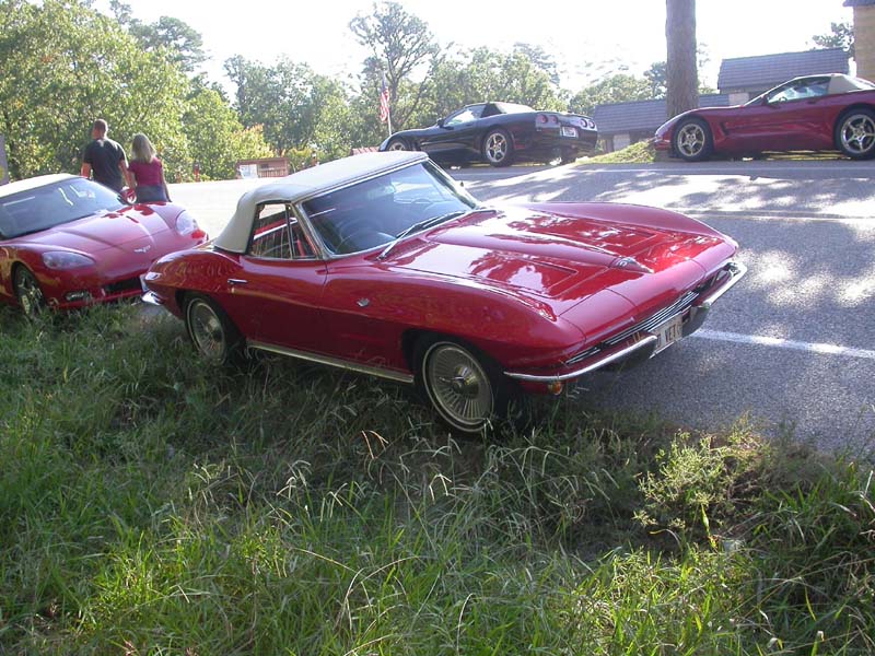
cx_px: 438
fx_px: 961
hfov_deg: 49.0
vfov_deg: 37.7
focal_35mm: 38
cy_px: 328
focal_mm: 7.85
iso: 100
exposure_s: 1/122
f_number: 4.7
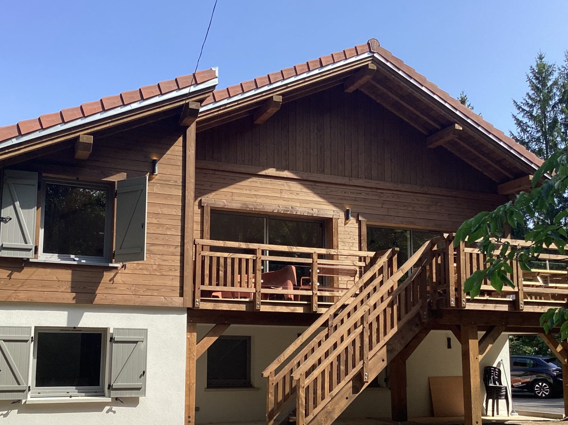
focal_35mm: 40
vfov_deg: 35.8
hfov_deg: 46.6
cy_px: 261
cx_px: 238
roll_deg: +0.1
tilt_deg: +8.0
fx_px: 656
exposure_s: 1/673
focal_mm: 3.3
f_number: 2.4
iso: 25
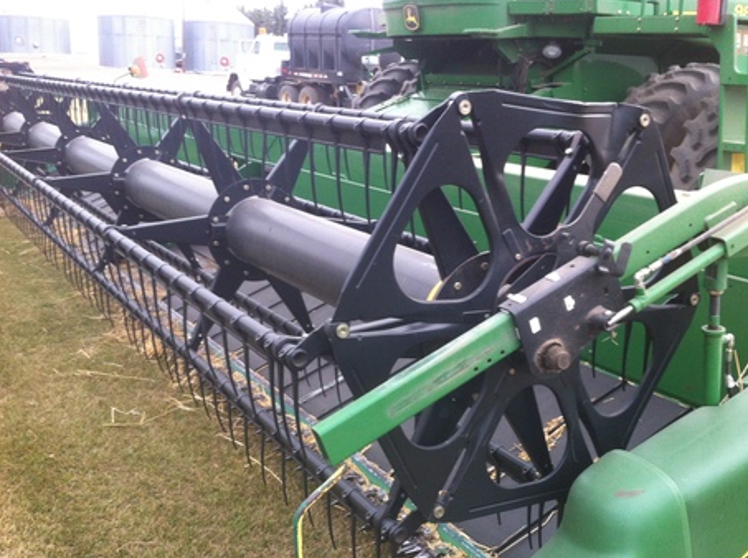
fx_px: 906
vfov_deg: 34.2
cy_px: 317
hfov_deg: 44.8
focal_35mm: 42
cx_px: 410
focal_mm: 3.85
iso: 100
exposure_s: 1/120
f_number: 2.8
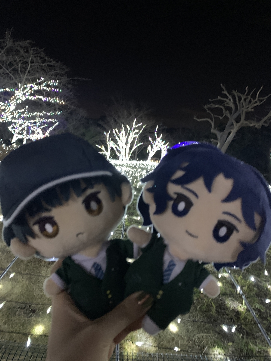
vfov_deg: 67.3
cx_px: 136
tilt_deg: -4.9
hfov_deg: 53.1
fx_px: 271
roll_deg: -6.6
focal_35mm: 26
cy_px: 180
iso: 640
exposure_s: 1/20
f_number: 1.8
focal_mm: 4.25
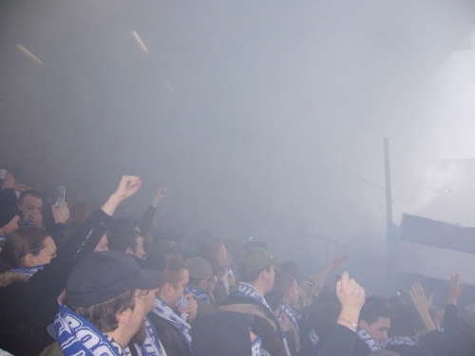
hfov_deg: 52.6
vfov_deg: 40.7
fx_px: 480
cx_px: 238
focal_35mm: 35
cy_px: 178
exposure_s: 1/60
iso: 125
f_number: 2.8
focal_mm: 5.8
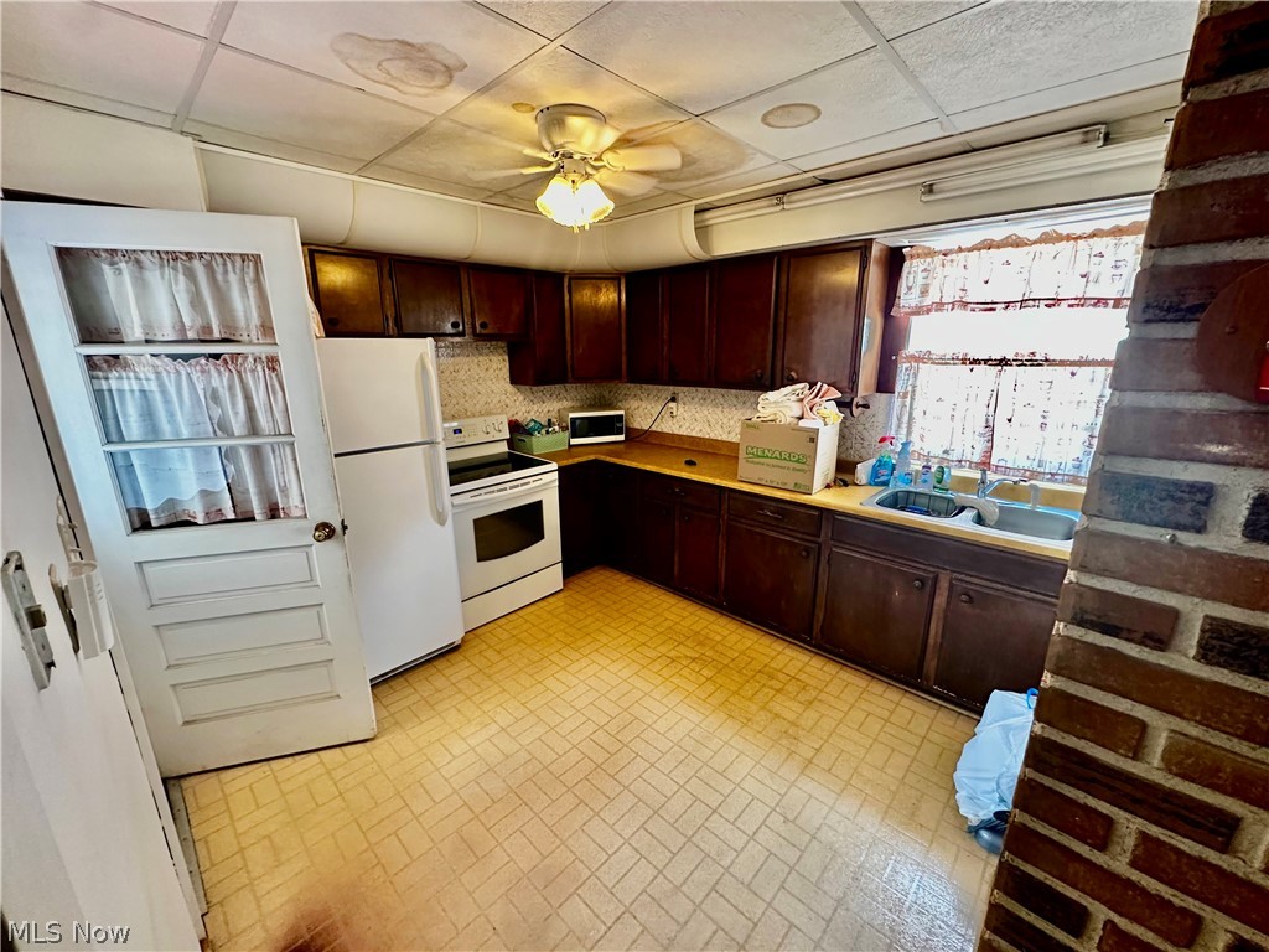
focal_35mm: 14
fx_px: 513
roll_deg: +0.7
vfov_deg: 85.7
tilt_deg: -13.7
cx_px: 634
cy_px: 476
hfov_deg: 102.1
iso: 400
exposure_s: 1/60
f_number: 2.2
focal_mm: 2.22
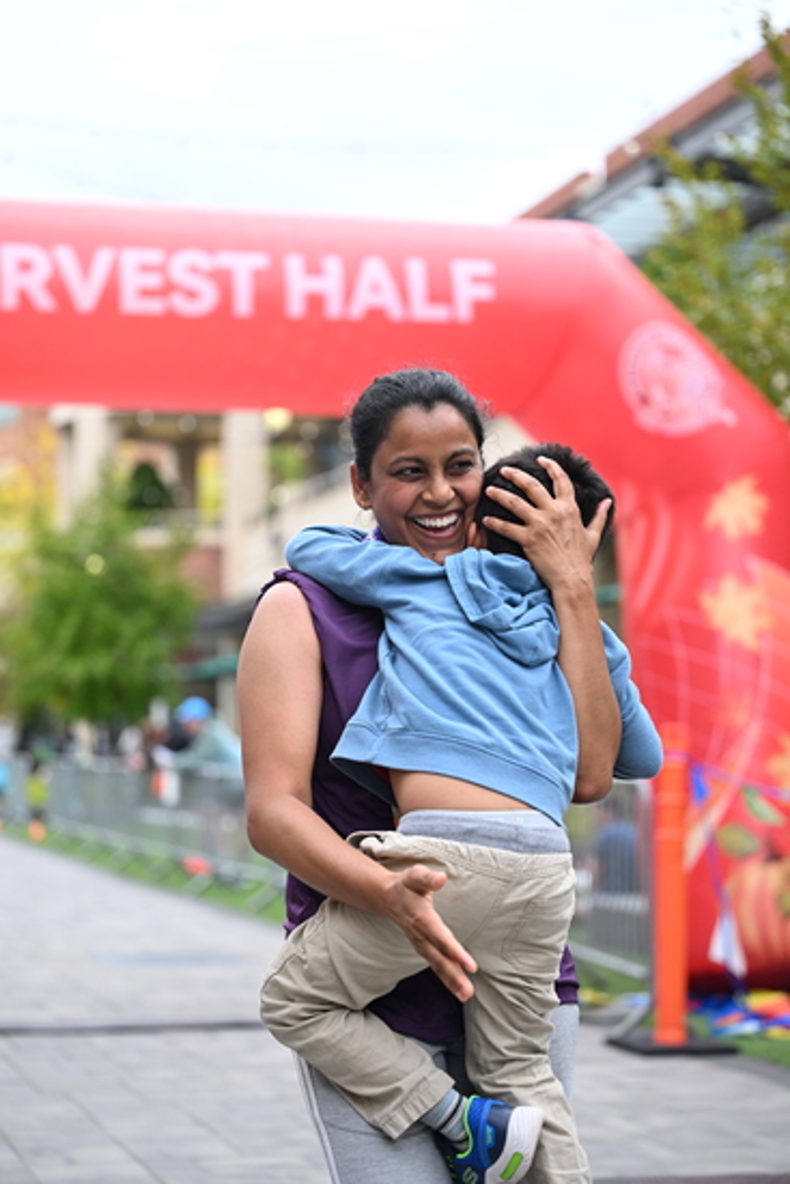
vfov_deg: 28.8
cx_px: 395
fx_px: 2303
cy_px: 592
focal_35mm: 70
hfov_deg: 19.5
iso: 640
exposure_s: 1/1600
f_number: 2.8
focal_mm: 70
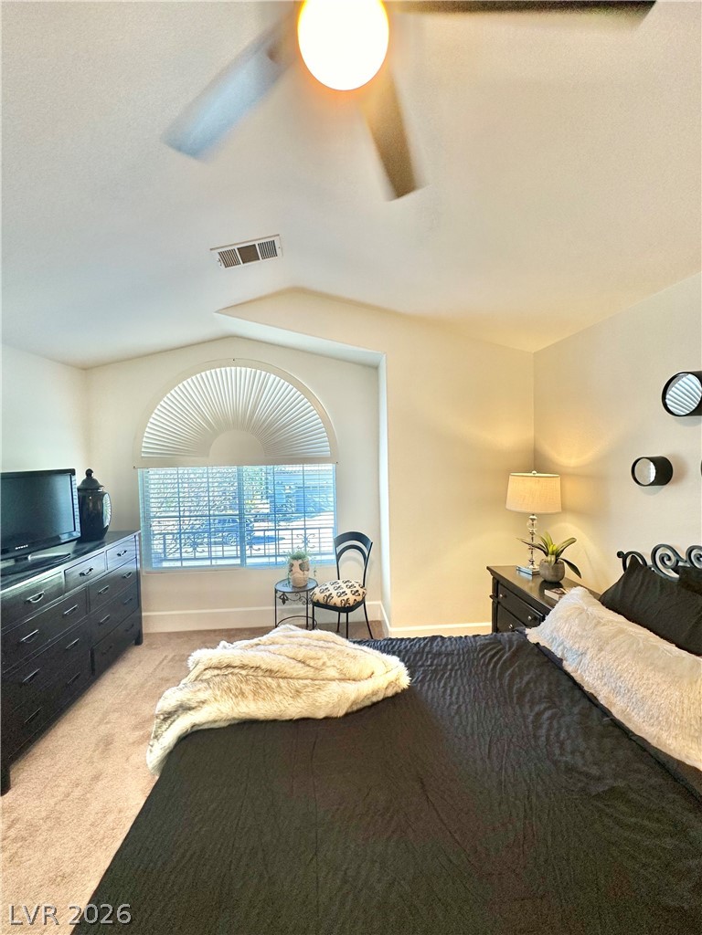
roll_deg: +0.7
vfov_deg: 102.1
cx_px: 351
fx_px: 379
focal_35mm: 14
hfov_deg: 85.7
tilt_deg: -1.7
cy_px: 468
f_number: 2.2
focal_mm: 2.22
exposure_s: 1/120
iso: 125
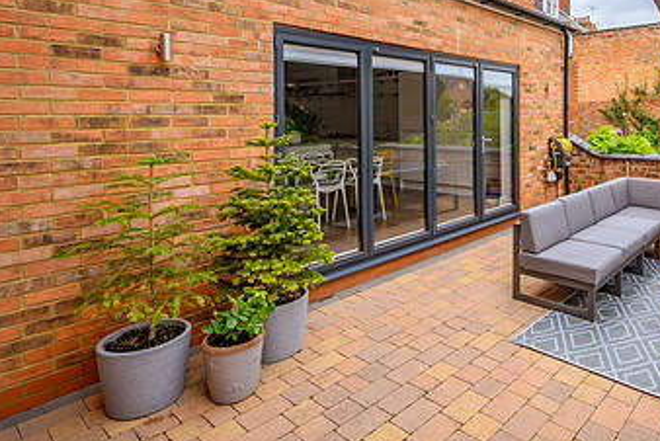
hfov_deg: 68.6
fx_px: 440
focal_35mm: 24
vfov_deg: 51.3
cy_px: 118
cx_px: 500
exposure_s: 1/80
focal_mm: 14
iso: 100
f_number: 8
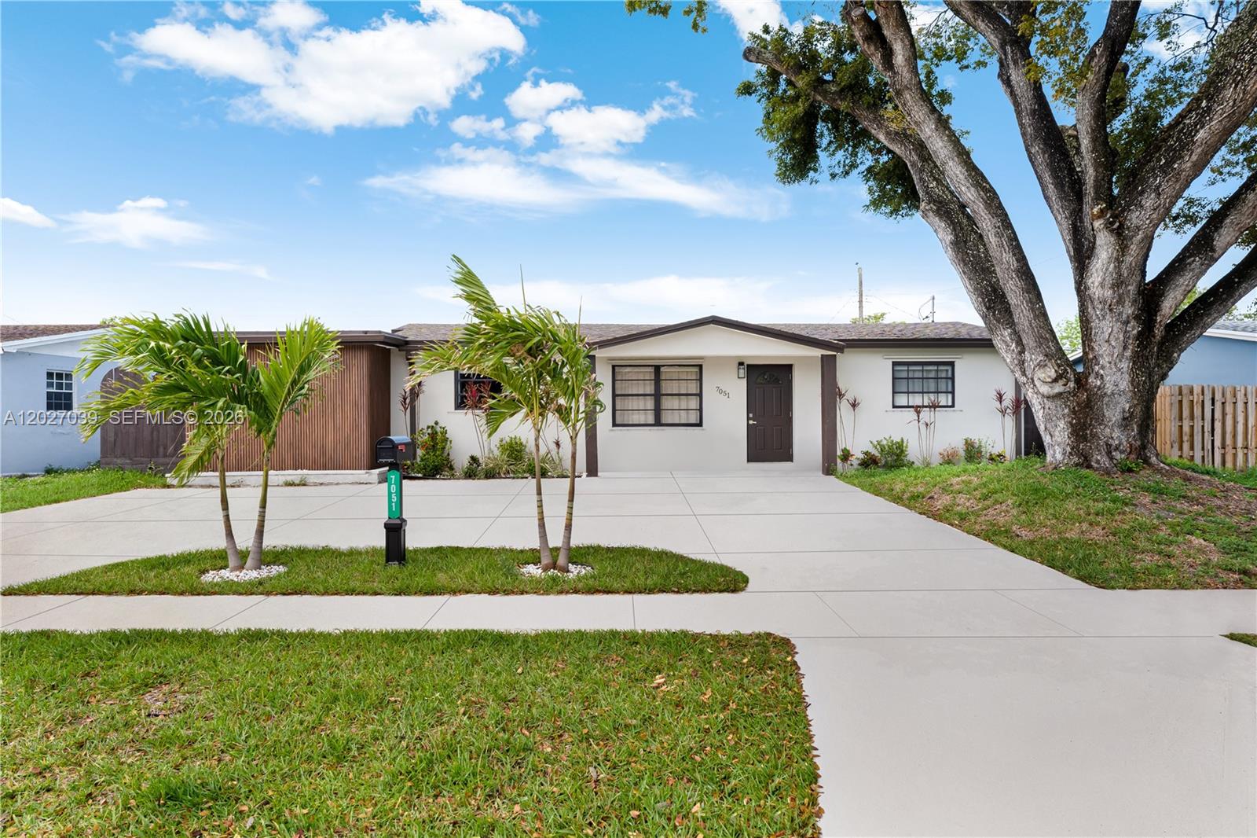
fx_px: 719
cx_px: 628
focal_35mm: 21
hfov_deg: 82.3
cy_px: 419
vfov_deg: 60.4
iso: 100
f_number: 11
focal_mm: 20.6
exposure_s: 1/20
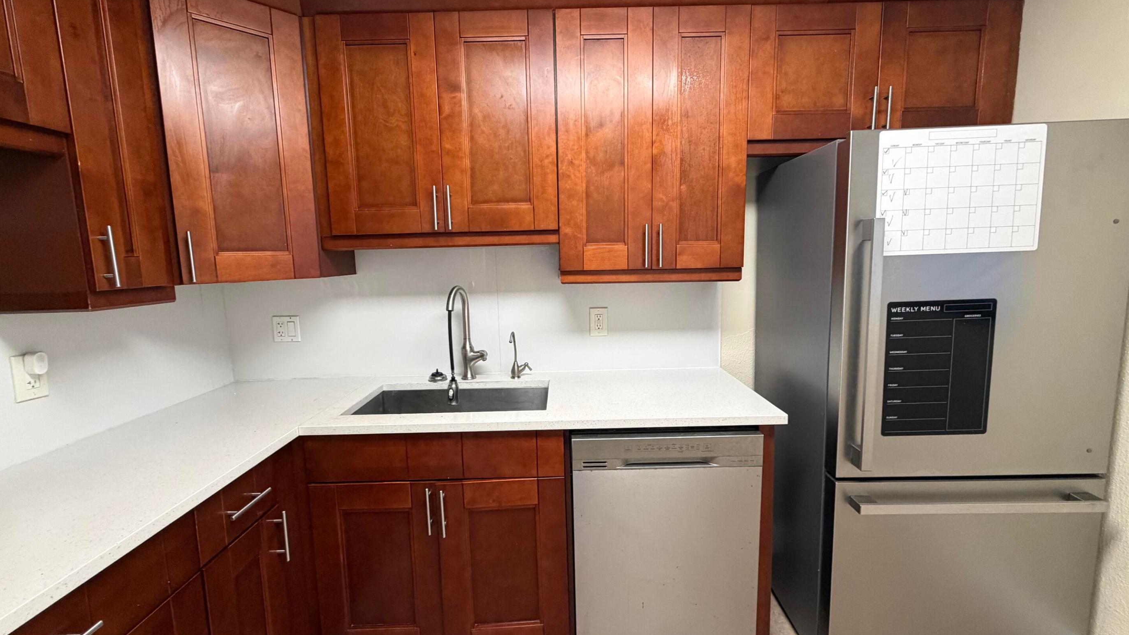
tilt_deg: -7.4
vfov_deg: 67.1
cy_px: 314
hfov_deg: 99.4
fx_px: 479
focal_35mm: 16
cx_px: 566
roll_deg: +1.7
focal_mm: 2.22
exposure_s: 1/60
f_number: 2.2
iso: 250
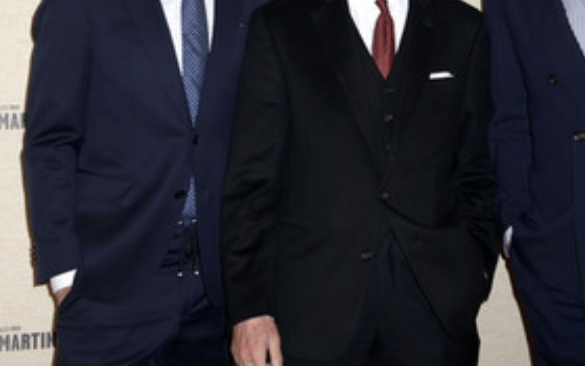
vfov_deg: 13.7
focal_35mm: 95
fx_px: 1515
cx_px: 385
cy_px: 59
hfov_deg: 21.8
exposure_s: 1/250
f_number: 5.6
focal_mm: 58
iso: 400
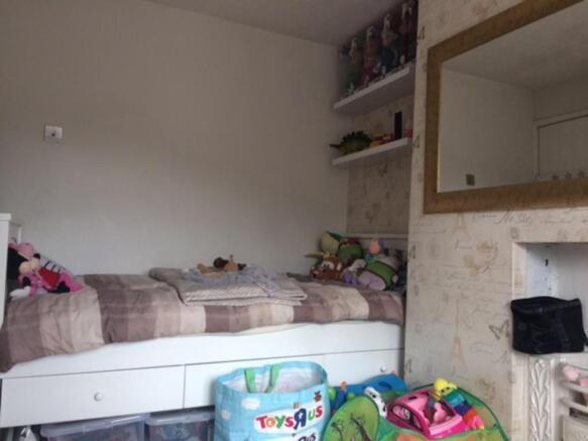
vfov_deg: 48.2
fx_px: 493
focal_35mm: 29
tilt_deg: +2.9
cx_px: 294
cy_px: 220
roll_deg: -2.6
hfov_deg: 61.7
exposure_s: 1/100
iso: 64
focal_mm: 4.15
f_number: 2.2
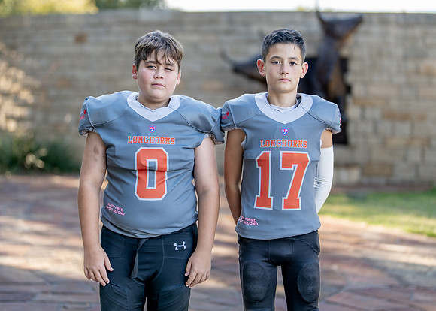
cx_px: 221
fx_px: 820
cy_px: 145
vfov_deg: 21.5
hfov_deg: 29.8
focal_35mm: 66
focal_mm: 50
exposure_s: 1/800
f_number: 1.2
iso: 100
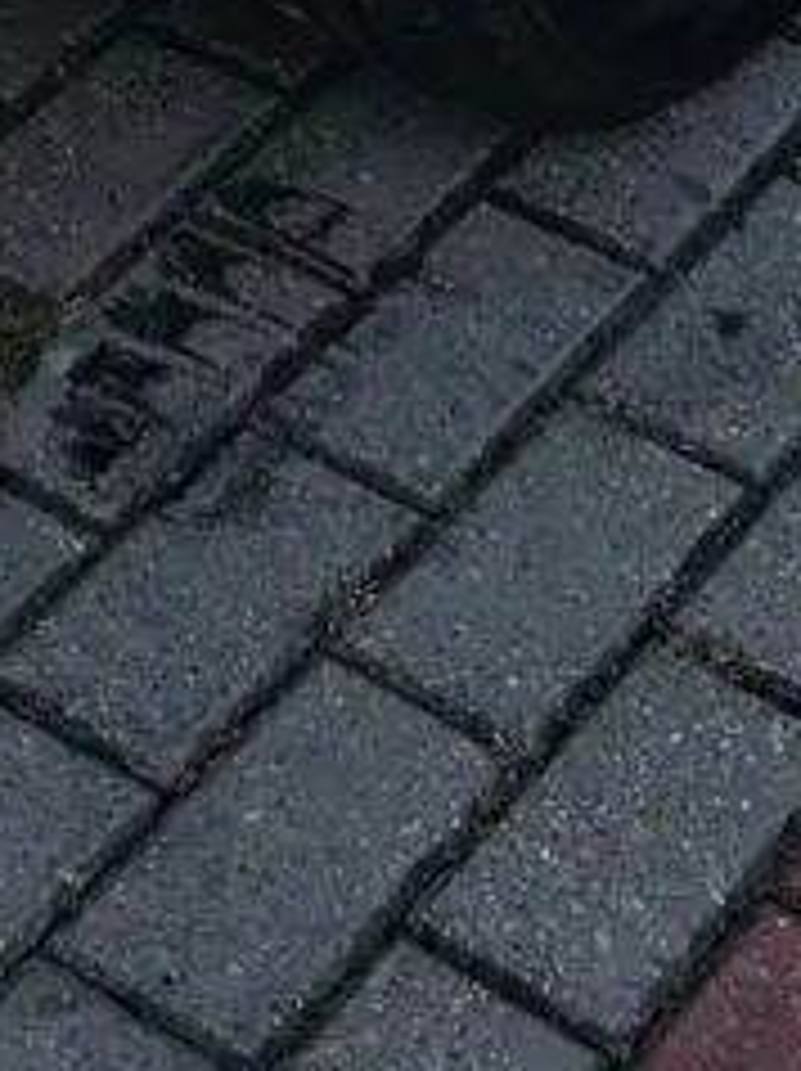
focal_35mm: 165
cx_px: -122
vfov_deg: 9.1
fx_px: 5100
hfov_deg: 8.9
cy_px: -2383
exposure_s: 1/2105
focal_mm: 5.4
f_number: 1.8
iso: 25
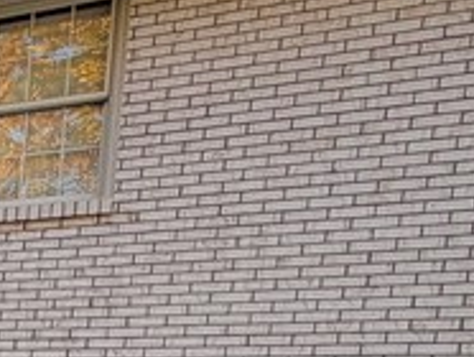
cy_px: 530
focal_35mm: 77
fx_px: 1056
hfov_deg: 17.4
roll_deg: -2.0
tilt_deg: -4.1
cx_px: -499
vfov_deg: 17.3
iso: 40
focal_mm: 2.22
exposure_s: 1/218
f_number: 2.2
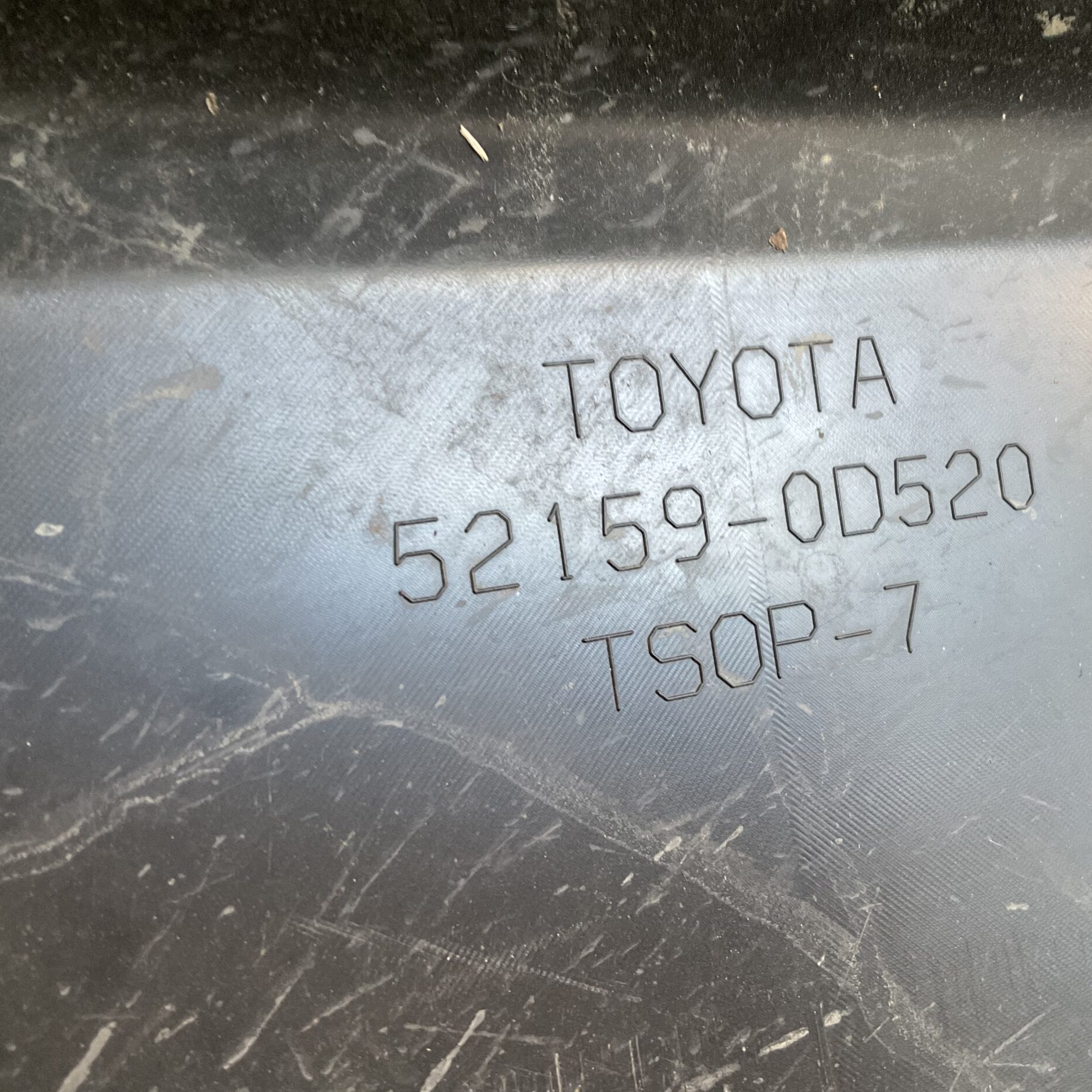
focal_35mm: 35
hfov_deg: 47.1
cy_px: 542
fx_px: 1249
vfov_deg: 47.2
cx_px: 607
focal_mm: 3
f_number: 1.8
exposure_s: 1/60
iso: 80
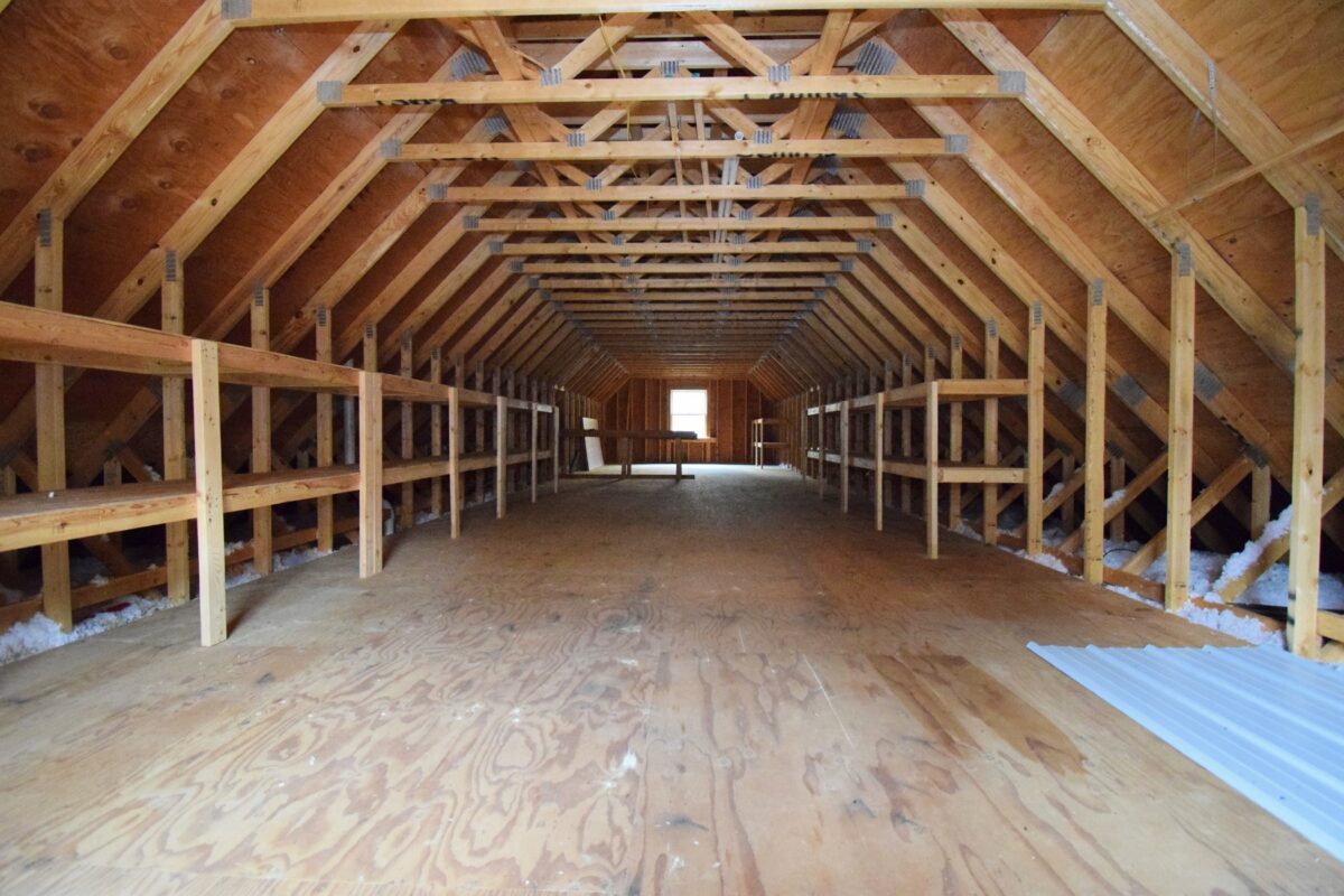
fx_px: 560
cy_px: 448
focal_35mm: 15
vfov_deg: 77.3
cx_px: 672
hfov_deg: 100.4
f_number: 4.5
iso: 6400
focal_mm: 10
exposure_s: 1/20
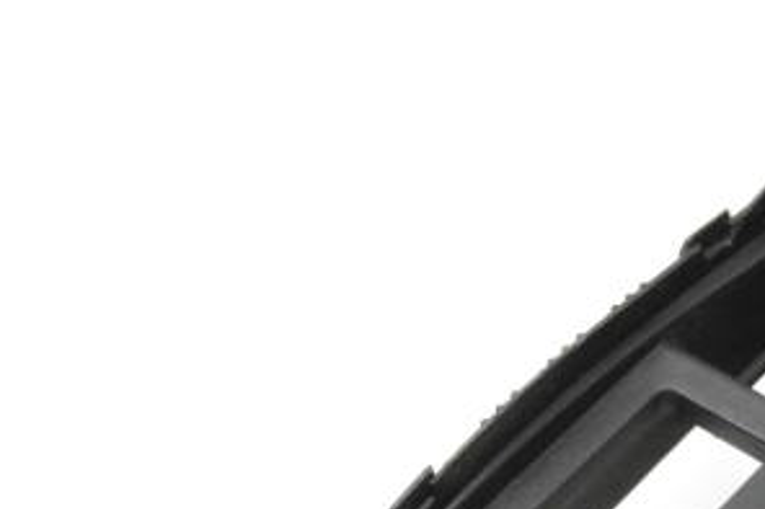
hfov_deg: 14.2
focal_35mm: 135
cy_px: 765
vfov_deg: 9.8
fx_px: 2867
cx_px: 1166
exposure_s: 1/500
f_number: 7.1
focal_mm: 26
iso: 6400
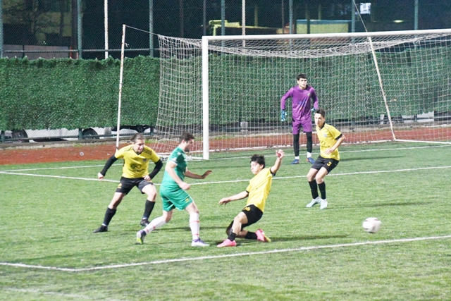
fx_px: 3095
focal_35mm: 247
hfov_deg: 8.3
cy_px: 150
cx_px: 226
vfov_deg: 5.6
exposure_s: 1/250
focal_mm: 165
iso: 16000
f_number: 5
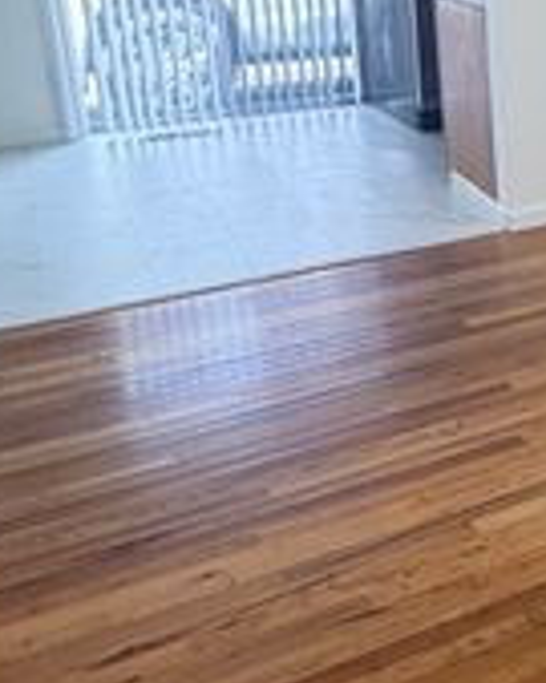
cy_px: 168
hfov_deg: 24.3
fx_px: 1092
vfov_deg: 34.0
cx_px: 724
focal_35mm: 54
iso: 100
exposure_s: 1/120
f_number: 2.2
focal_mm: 2.22
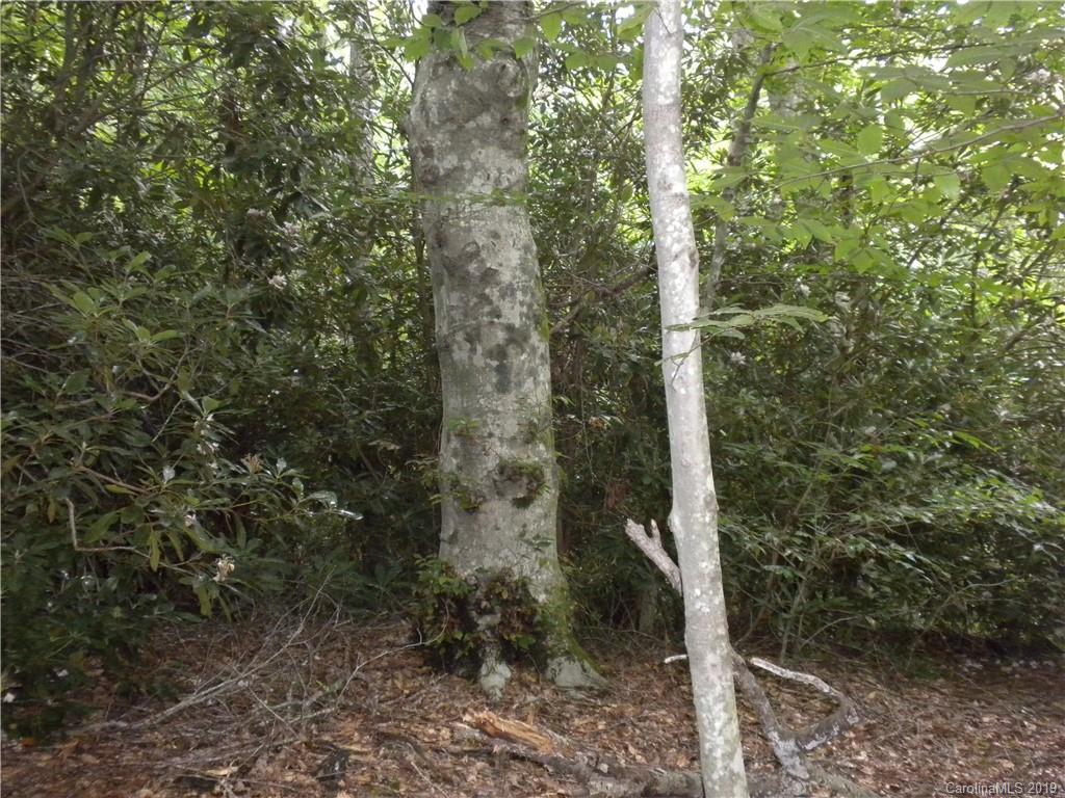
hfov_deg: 50.1
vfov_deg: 38.7
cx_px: 532
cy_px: 399
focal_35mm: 37
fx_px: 1138
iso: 597
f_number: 3.5
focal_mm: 6.6
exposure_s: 1/30
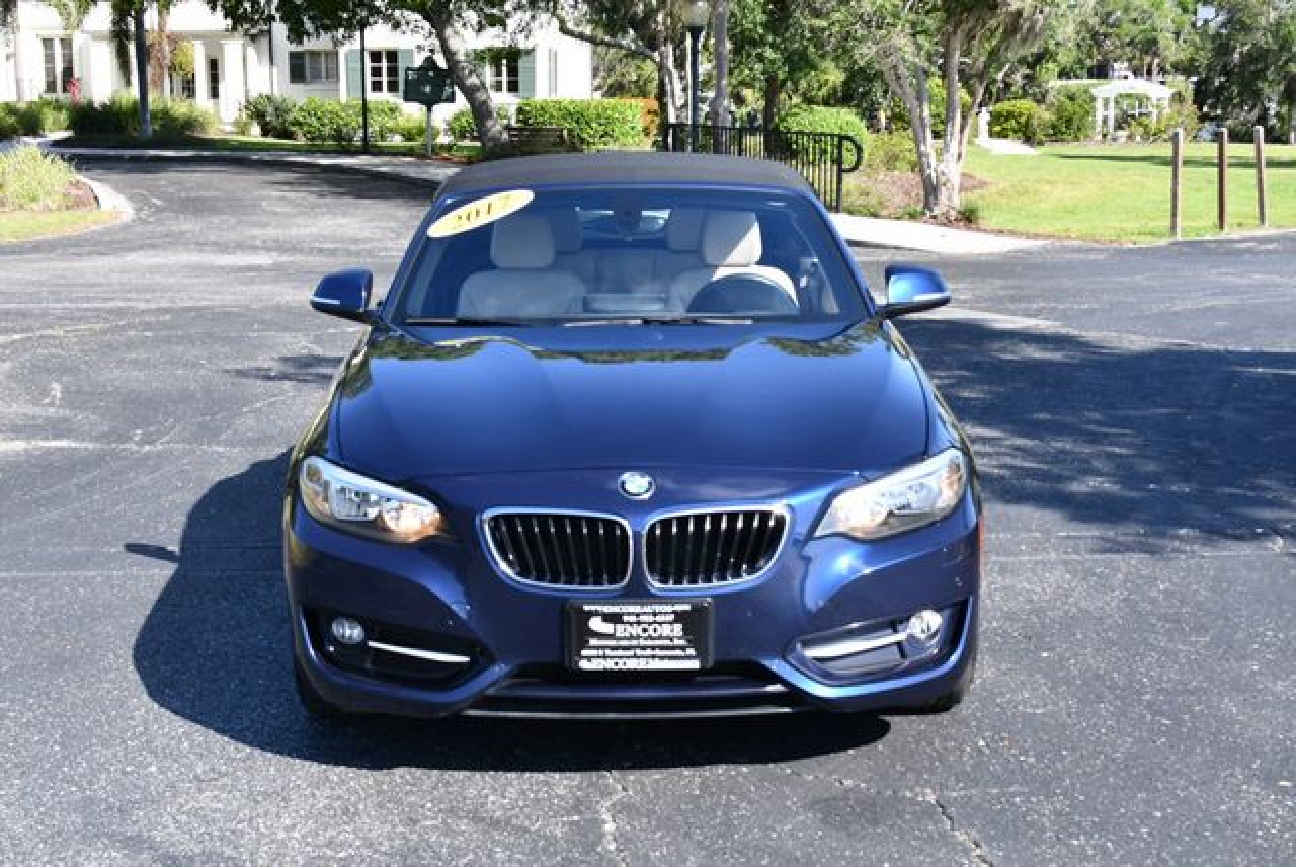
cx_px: 648
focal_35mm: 56
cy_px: 434
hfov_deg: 35.6
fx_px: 2018
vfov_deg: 24.2
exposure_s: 1/250
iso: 200
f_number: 7.1
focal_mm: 28
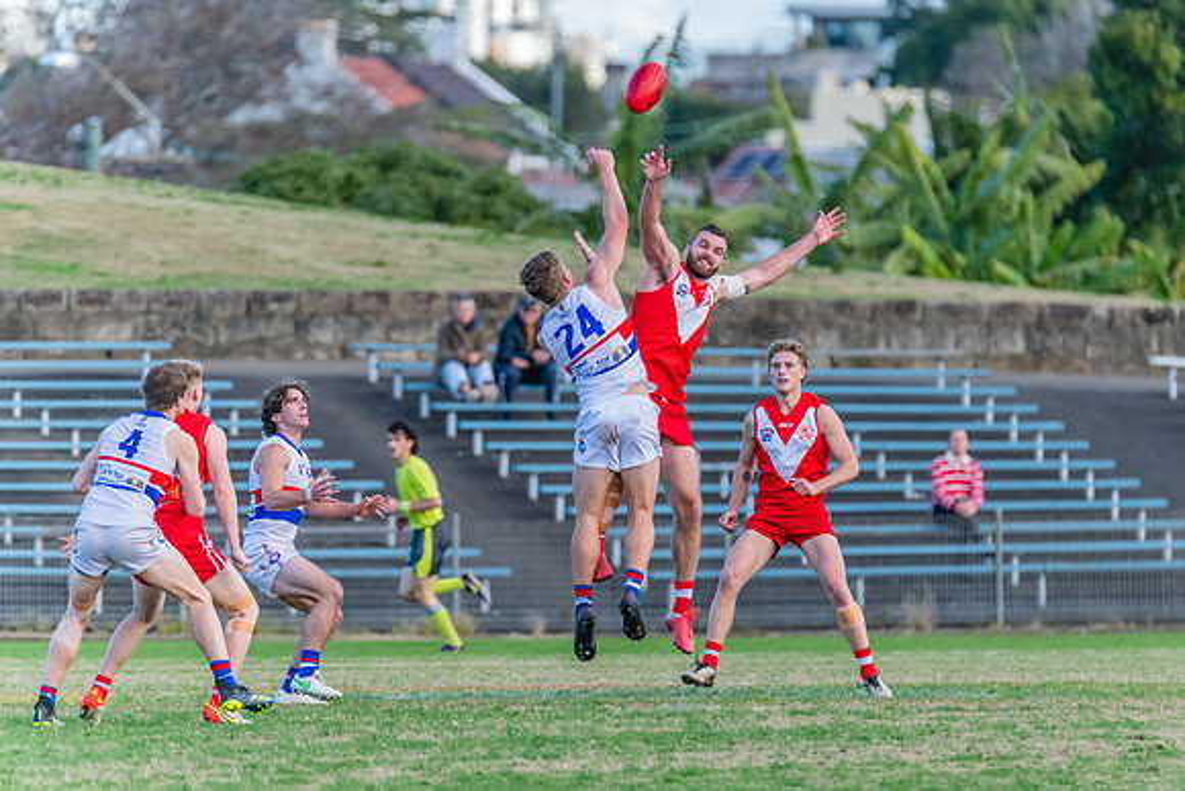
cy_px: 373
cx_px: 678
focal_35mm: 536
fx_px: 17639
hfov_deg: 3.8
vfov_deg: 2.6
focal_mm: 460
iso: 2000
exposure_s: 1/1600
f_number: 6.3
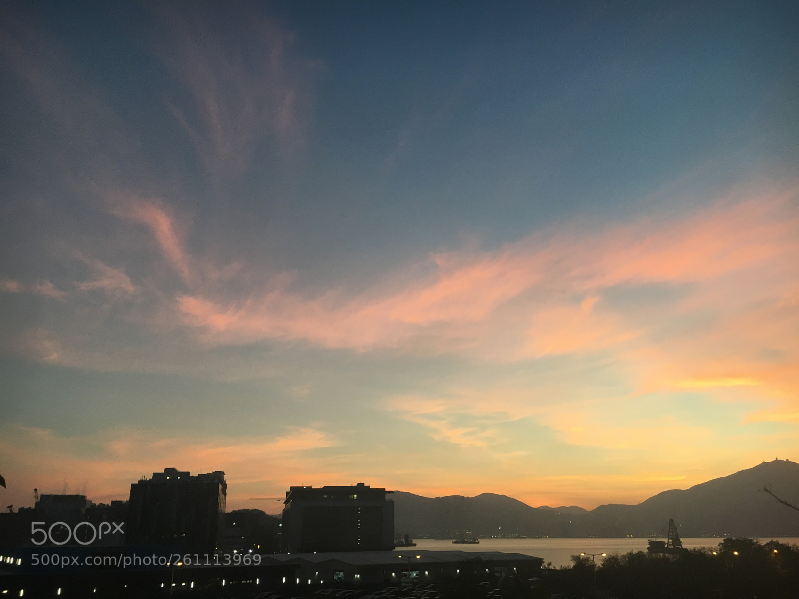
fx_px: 669
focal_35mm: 29
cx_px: 400
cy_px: 300
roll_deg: +0.0
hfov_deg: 61.7
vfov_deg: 48.2
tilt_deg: +19.4
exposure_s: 1/33
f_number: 2.2
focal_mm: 4.15
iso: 50
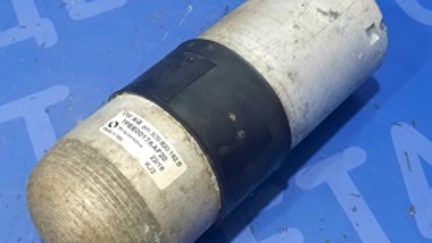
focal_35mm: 64
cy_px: 94
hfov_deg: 32.7
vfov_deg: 18.8
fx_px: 733
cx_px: 173
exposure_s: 1/33
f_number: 2
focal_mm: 4.6
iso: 320
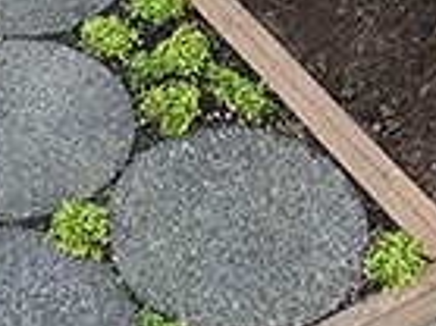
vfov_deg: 15.7
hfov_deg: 20.8
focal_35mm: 94
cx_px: 157
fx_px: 1183
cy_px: 141
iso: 200
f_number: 2.2
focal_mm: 4.15
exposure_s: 1/4
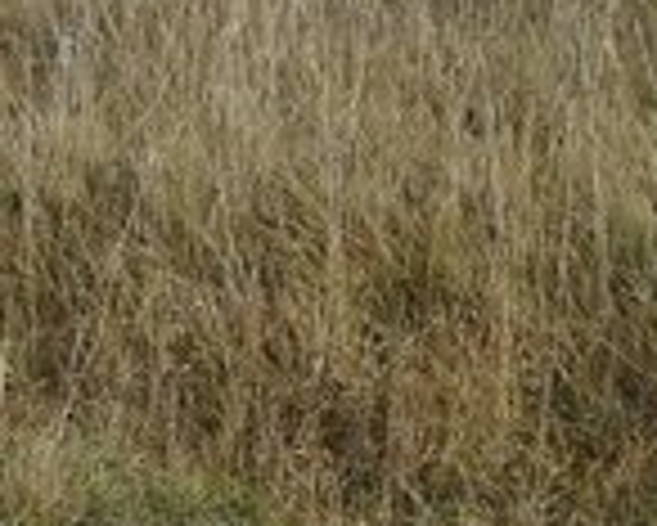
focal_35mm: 185
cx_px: -648
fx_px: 3600
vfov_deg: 8.4
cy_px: 234
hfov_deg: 9.7
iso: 50
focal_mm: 3.95
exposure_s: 1/597
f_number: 2.2
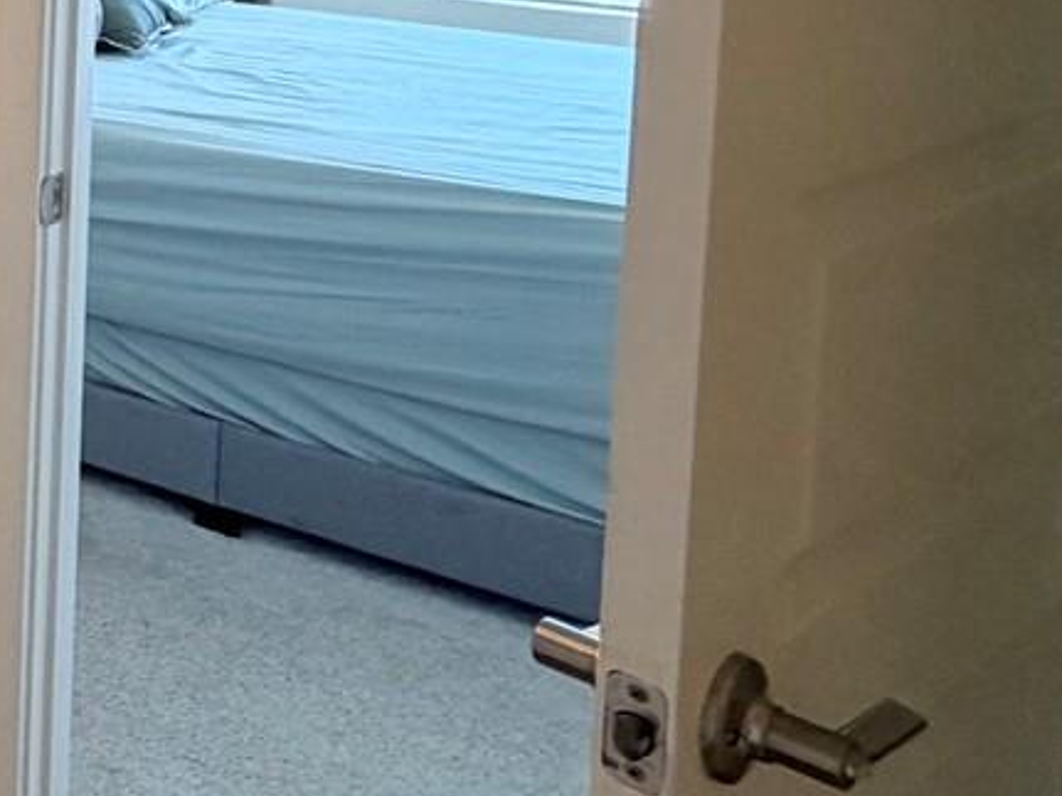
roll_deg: +0.0
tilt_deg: -4.0
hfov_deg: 23.8
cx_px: -722
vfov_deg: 25.3
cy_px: -150
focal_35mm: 52
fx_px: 1595
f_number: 2.2
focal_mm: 2.22
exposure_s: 1/120
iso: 160
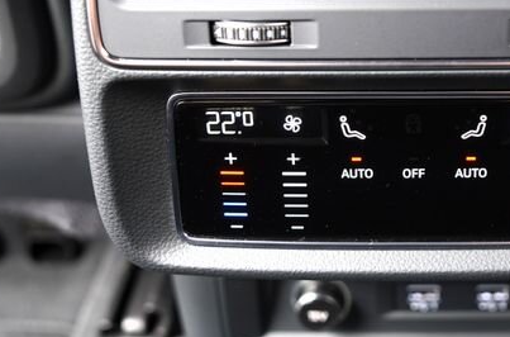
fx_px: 861
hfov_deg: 31.9
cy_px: 101
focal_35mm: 61
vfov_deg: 22.0
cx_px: 426
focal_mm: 24
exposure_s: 1/30
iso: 160
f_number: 2.8
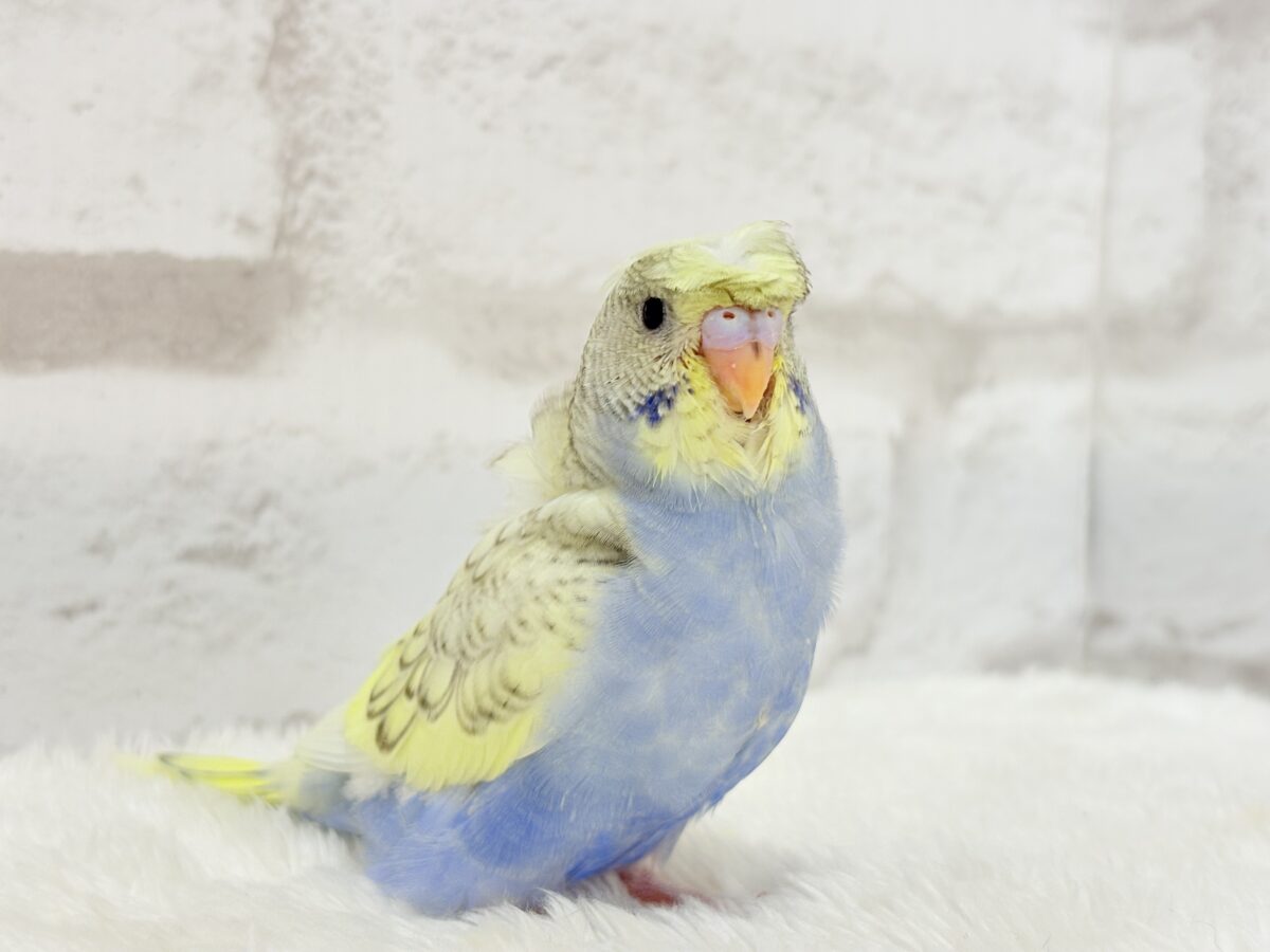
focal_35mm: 52
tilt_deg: -3.2
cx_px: 635
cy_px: 476
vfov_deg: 28.0
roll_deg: -1.7
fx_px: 1908
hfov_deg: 36.8
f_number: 1.6
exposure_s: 1/100
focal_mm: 5.96
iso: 64
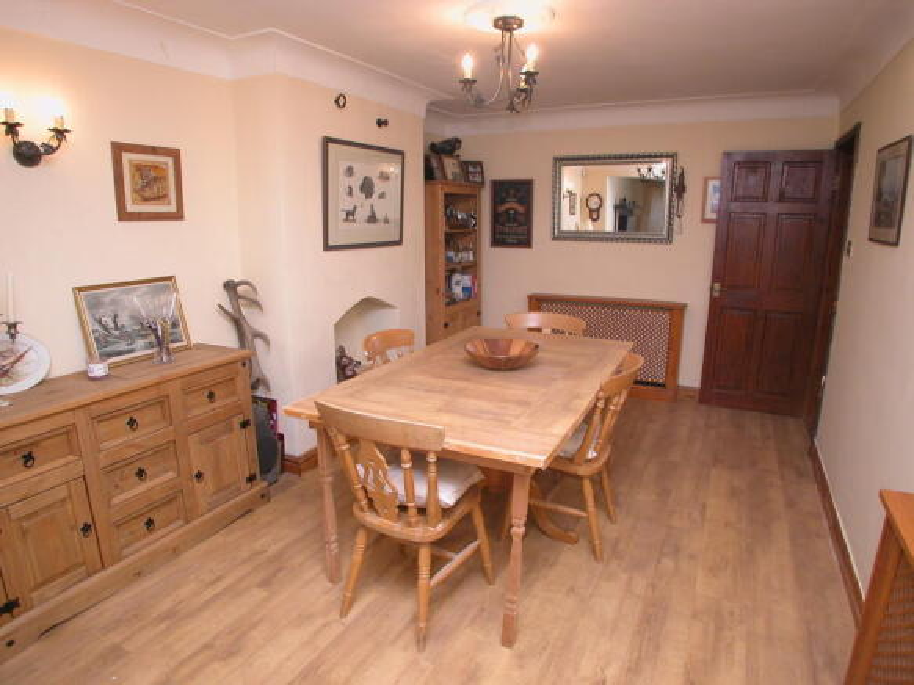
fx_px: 739
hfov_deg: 63.5
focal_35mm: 28
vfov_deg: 49.7
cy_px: 342
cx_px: 457
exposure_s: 1/60
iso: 125
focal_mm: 7.1
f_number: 2.8
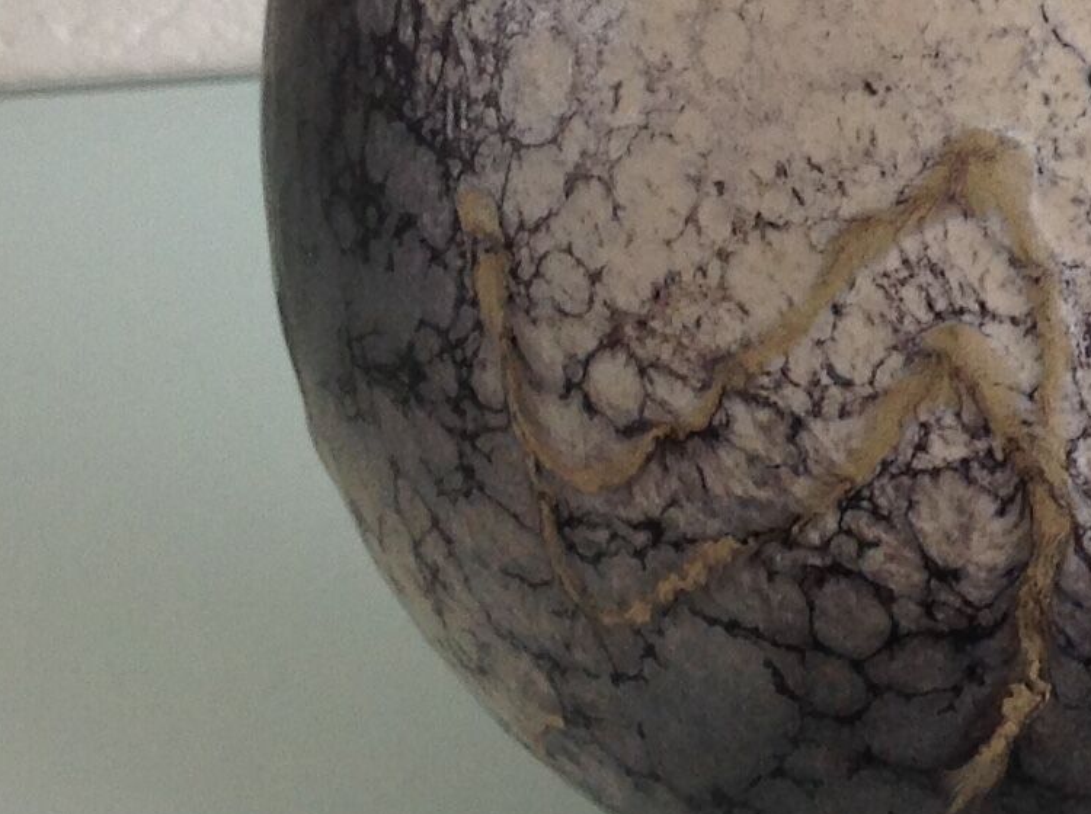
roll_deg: -0.3
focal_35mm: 121
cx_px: 1155
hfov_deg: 15.9
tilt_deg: -30.9
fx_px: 3807
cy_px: 78
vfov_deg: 12.1
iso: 64
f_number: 2.4
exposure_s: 1/40
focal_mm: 4.28
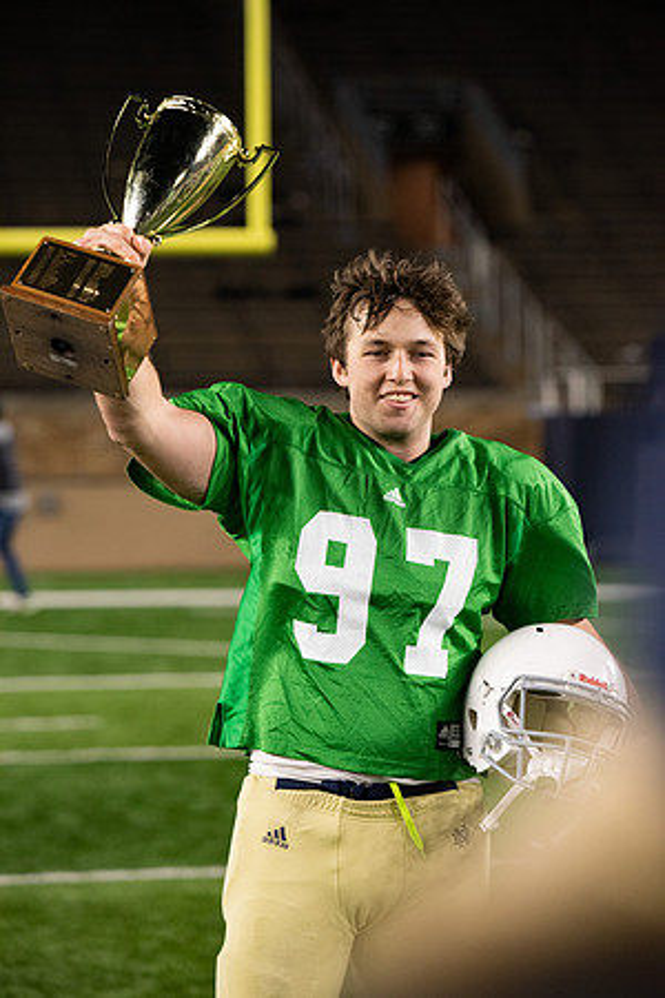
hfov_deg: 9.5
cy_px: 499
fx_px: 4017
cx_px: 332
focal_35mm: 145
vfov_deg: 14.2
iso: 4000
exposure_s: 1/500
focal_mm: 145
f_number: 4
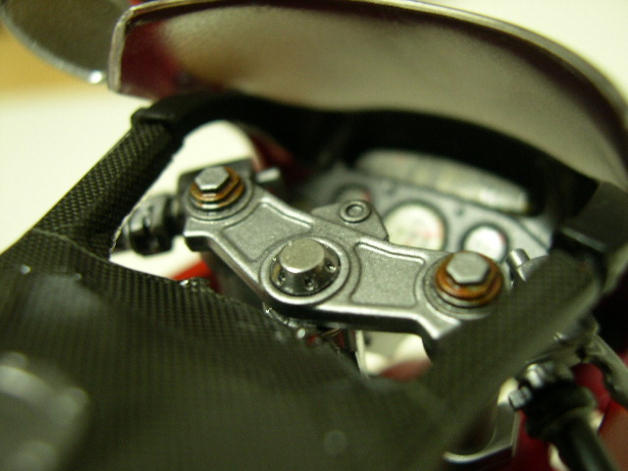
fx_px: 689
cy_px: 236
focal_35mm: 38
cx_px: 314
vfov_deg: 37.7
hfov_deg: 49.0
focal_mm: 8
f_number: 2.8
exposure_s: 1/4.6
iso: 173
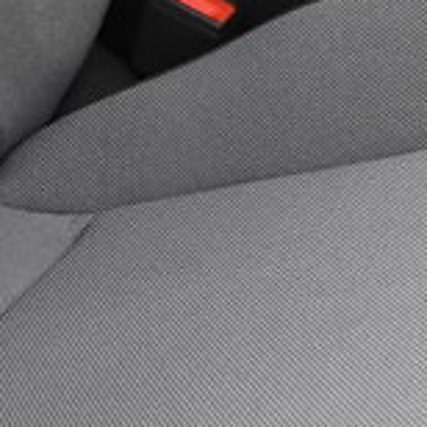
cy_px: -365
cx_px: 261
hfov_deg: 10.3
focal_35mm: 170
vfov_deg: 9.7
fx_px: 2372
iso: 2200
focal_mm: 20
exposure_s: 1/30
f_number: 2.8
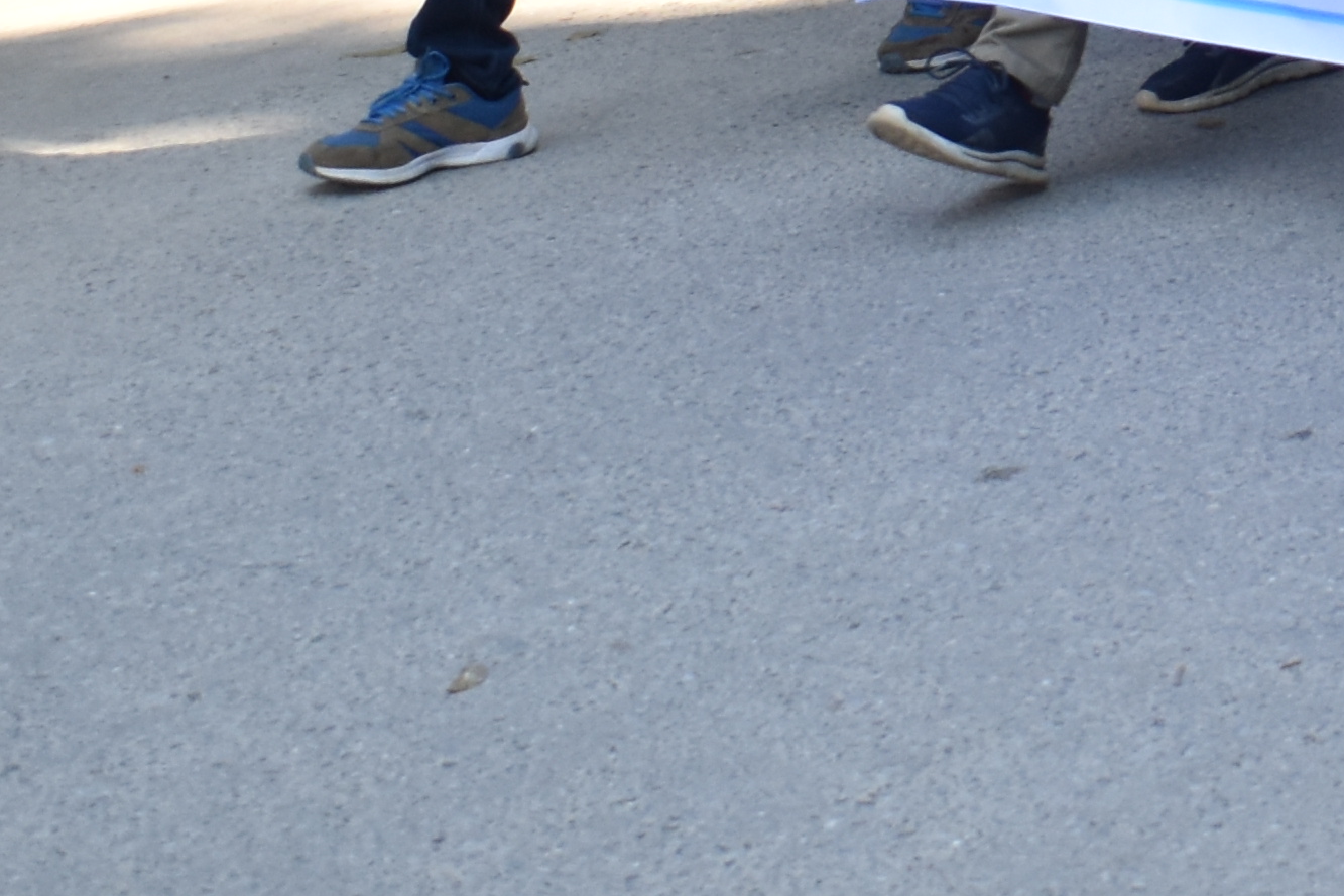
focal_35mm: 135
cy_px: -587
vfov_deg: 9.8
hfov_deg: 14.5
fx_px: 5040
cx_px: 1799
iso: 400
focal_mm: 20
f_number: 4.5
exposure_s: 1/250
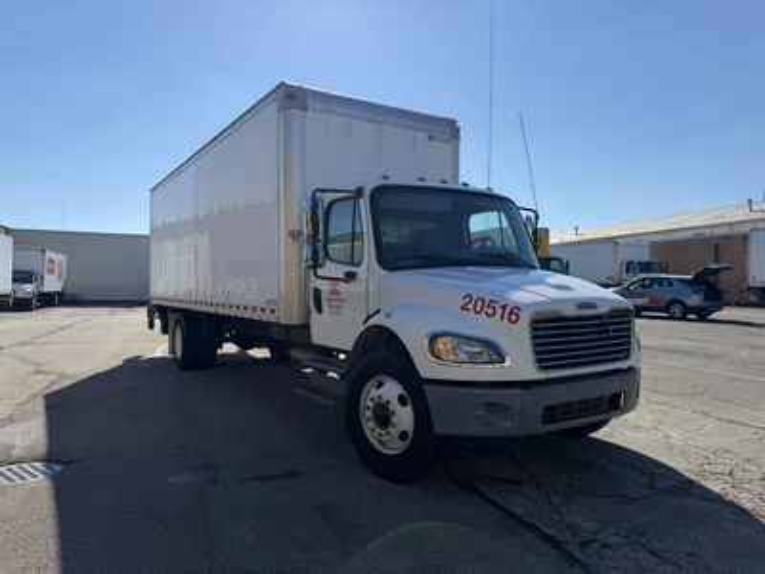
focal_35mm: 24
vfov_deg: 56.8
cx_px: 382
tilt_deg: +0.8
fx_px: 530
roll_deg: -1.8
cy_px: 287
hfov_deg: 71.6
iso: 80
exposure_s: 1/5714
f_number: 1.78
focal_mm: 6.76
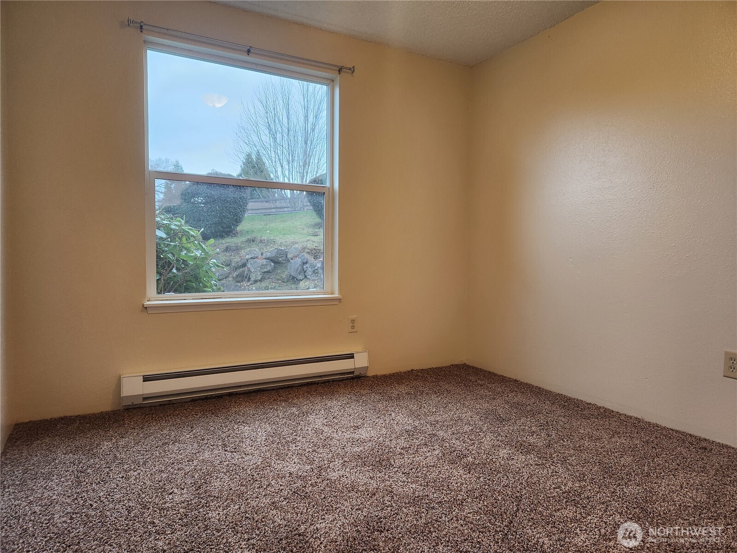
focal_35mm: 23
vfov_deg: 58.9
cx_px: 368
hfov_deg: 73.9
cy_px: 276
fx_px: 490
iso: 250
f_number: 1.8
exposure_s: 1/120
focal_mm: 5.4
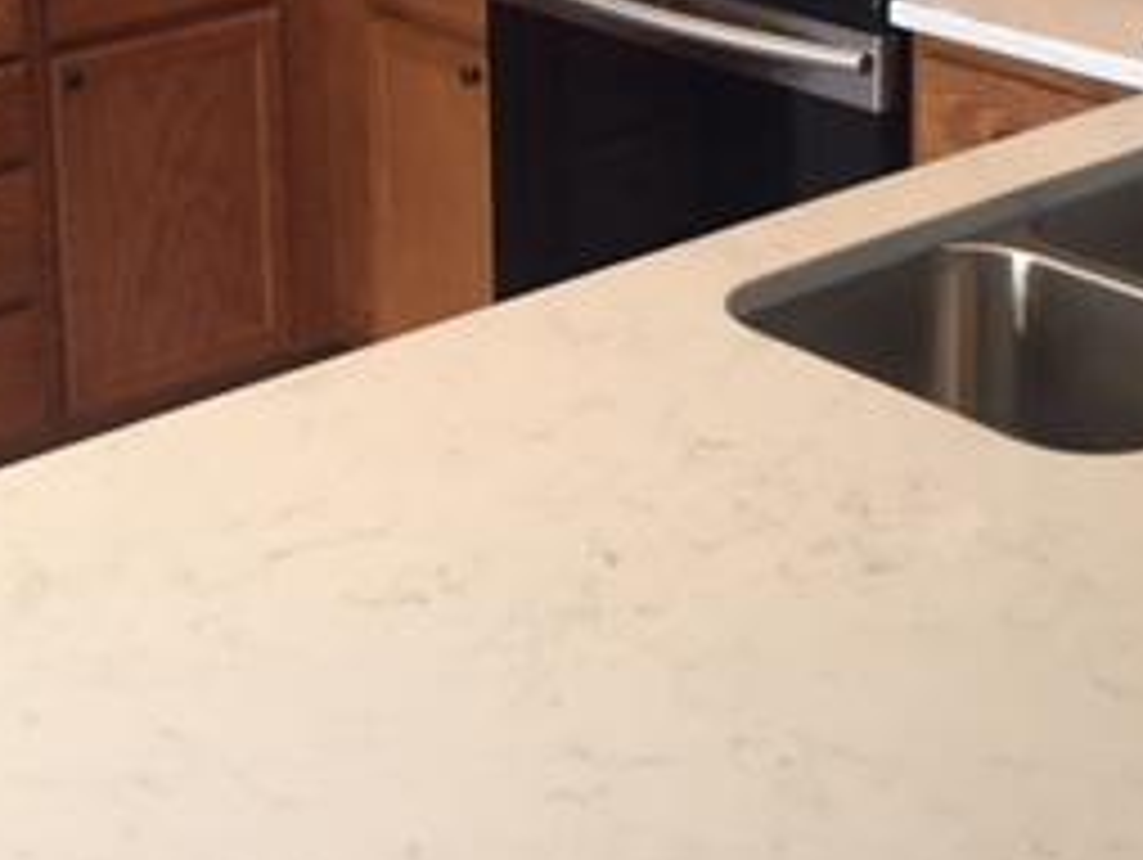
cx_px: 400
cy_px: -194
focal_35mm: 73
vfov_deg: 19.0
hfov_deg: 26.5
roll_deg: +2.6
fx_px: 2413
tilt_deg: -11.1
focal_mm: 4.15
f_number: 2.2
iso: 125
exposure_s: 1/30
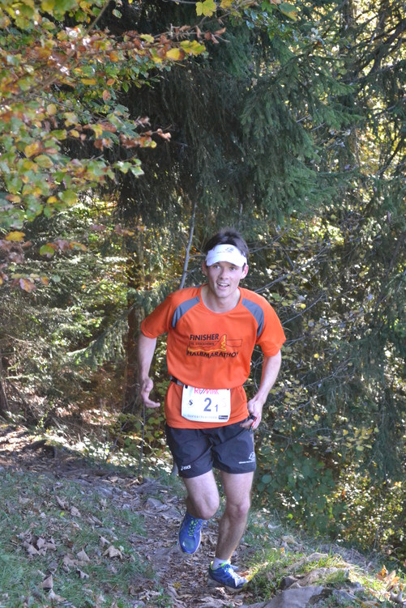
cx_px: 203
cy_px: 304
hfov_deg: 16.6
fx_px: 1395
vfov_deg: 24.6
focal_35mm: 82
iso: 3200
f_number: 5.6
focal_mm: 55
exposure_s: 1/250
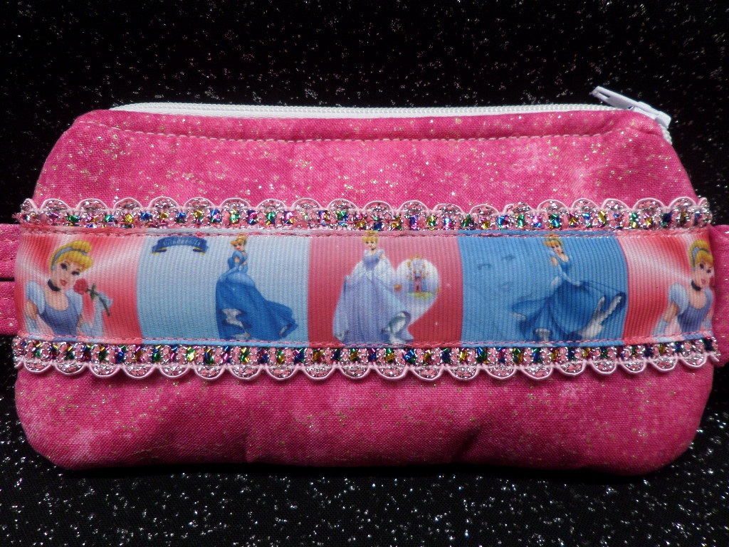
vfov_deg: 56.8
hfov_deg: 71.6
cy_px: 274
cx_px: 364
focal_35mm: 24
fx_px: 505
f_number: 3.1
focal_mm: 4.3
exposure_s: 1/30
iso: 120
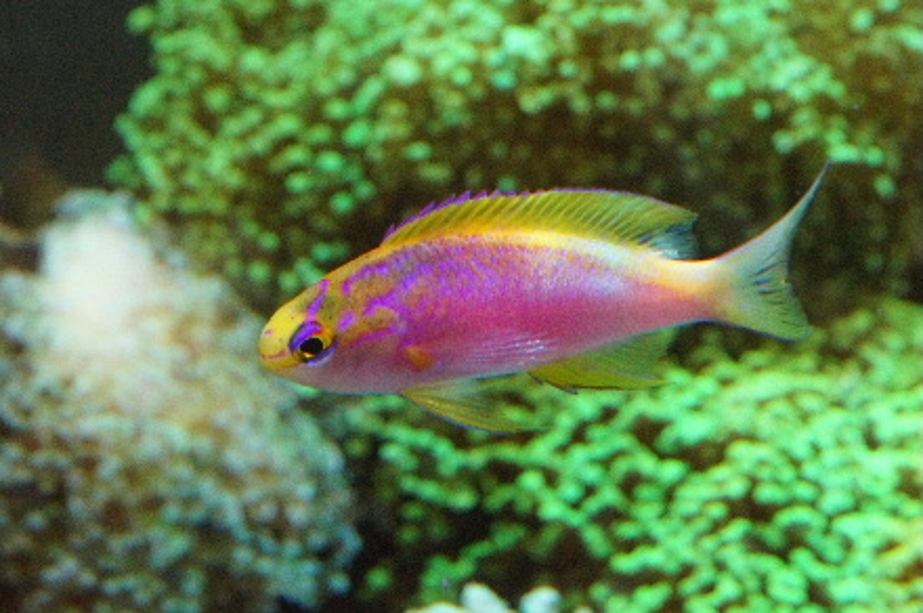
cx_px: 462
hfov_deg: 27.0
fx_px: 1920
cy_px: 306
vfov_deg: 18.1
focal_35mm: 75
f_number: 11
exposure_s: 1/160
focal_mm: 50
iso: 6400
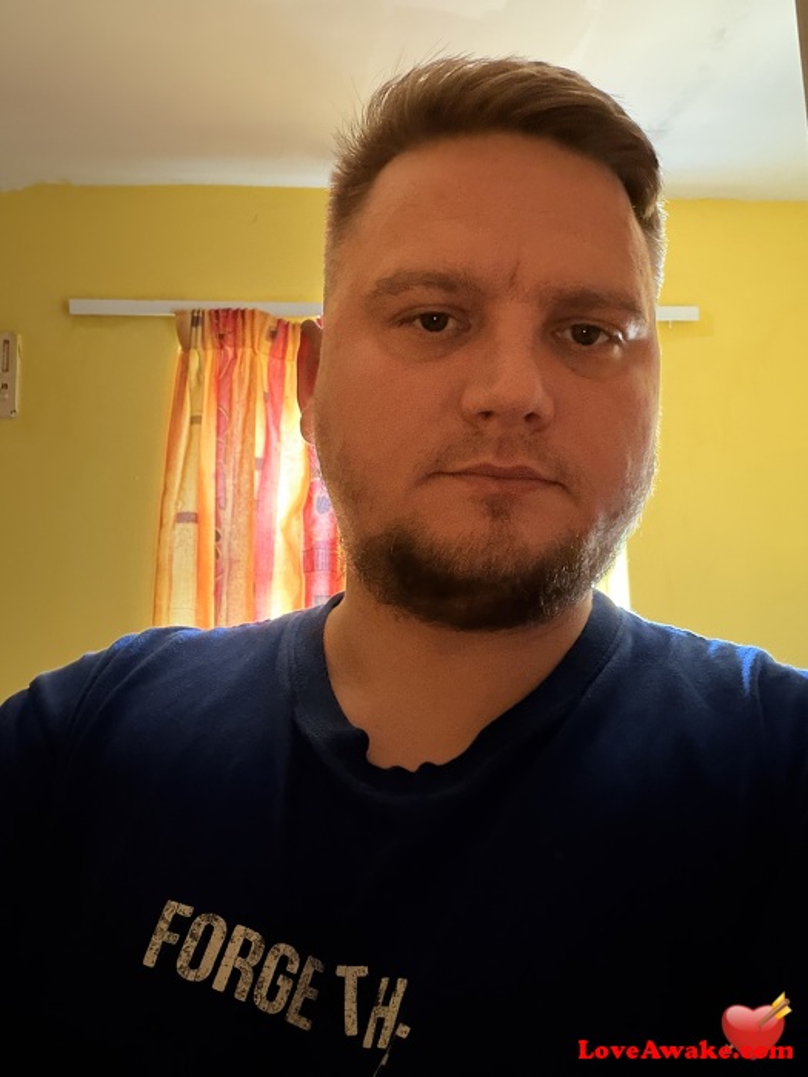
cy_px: 538
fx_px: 934
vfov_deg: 60.0
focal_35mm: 30
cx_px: 404
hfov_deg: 46.8
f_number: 1.9
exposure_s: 1/30
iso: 500
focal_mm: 2.71
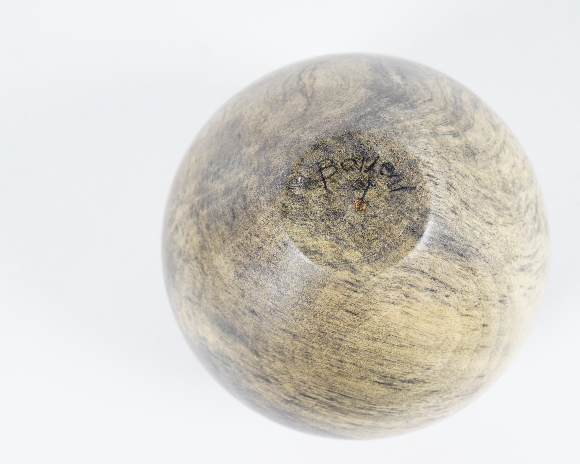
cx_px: 342
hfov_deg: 36.5
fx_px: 875
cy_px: 231
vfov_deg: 29.7
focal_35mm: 51
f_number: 13
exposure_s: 1/125
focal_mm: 30
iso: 100
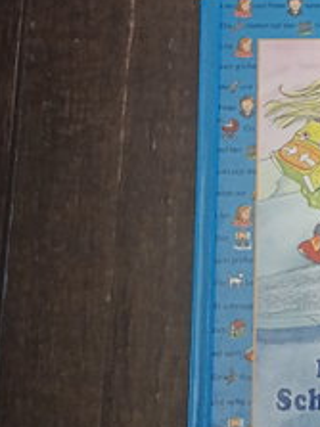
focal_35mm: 89
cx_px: 356
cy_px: 79
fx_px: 1098
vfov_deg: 21.7
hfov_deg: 16.1
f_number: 1.7
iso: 5000
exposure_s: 1/20
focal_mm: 5.27
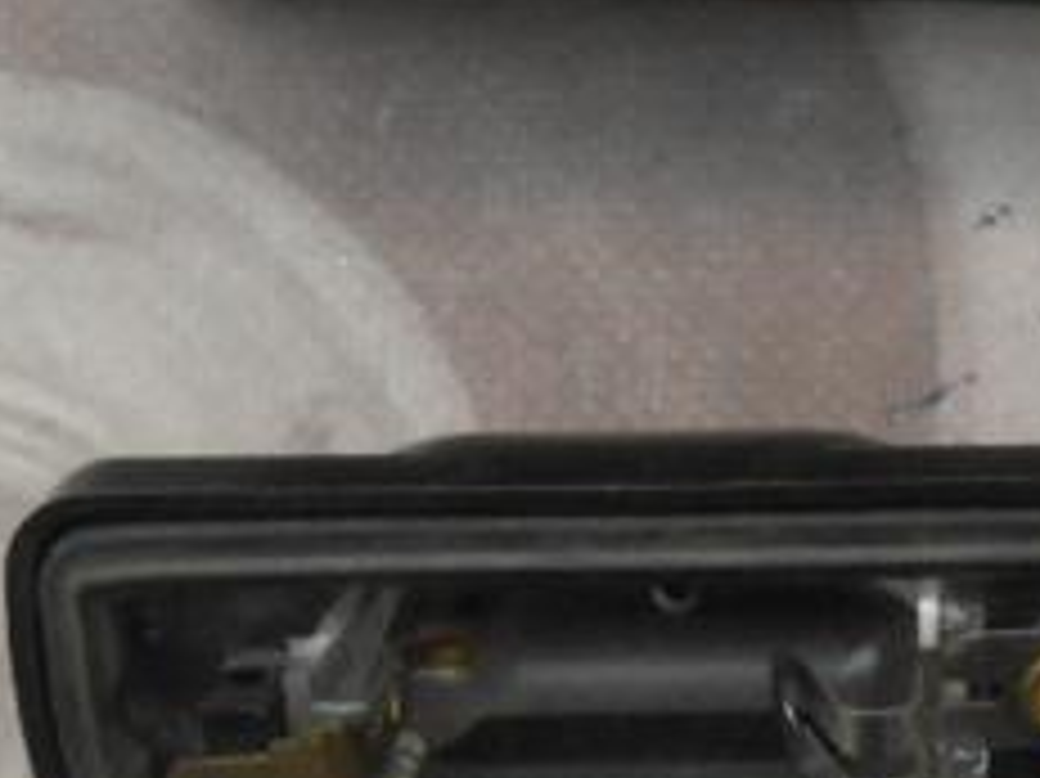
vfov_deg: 16.4
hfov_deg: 20.4
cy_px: 252
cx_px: 1247
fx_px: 2703
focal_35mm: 90
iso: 250
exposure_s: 1/30
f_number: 3.5
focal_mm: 4.6
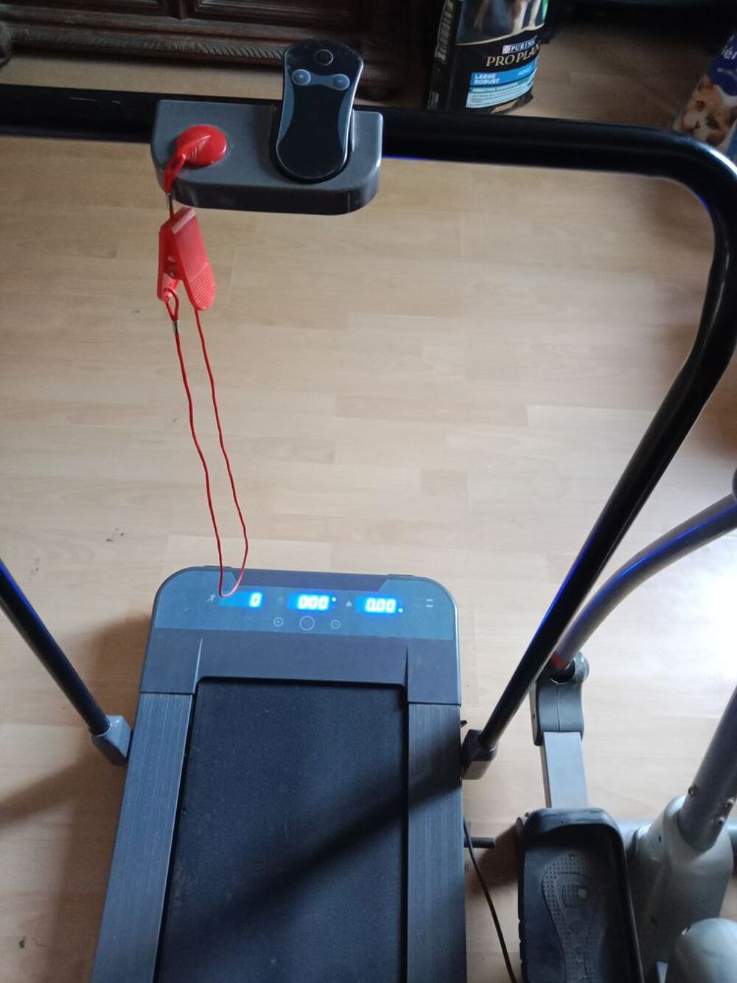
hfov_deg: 51.4
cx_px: 368
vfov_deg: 65.3
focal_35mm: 27
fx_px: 766
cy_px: 492
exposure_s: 1/20
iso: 784
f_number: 2.2
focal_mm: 3.65
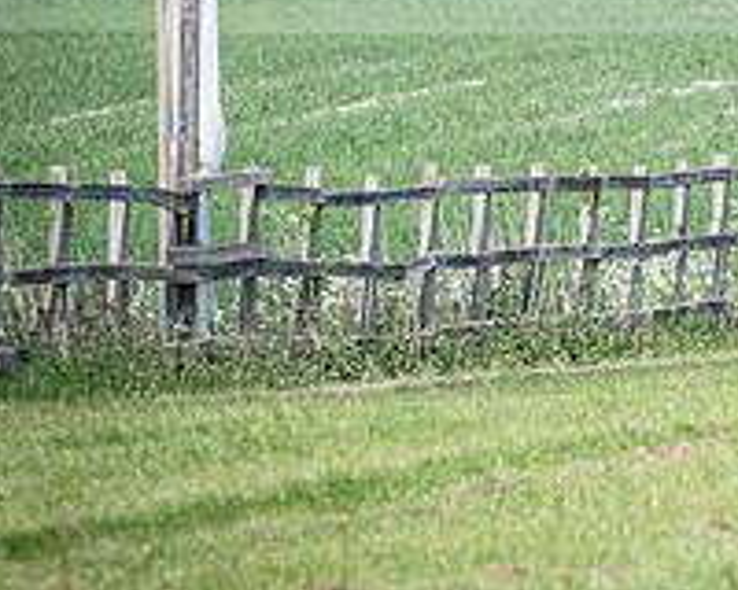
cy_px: 152
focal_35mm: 796
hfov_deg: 2.4
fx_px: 17386
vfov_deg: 1.9
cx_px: 1438
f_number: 5
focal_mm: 150
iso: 400
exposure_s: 1/2000
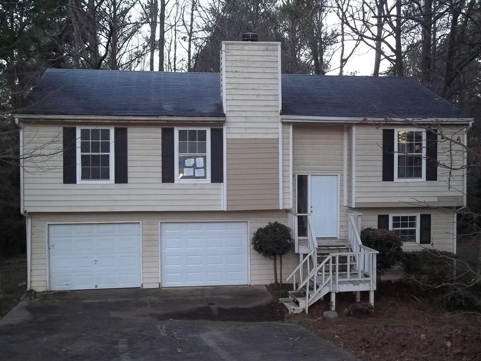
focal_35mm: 40
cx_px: 241
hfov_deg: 46.8
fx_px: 556
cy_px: 182
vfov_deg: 36.0
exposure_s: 1/50
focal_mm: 7.1
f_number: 3.2
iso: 160
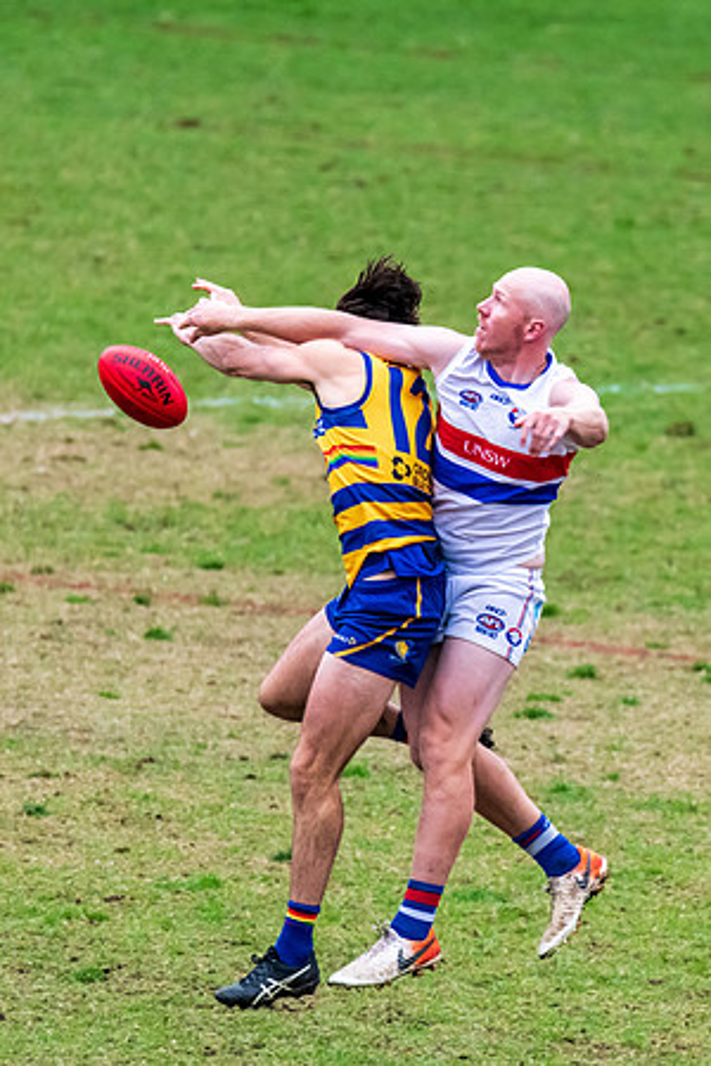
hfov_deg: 1.4
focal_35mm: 964
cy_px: 495
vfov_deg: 2.1
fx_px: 28545
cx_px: 600
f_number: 6.3
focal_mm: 600
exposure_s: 1/1250
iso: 3200
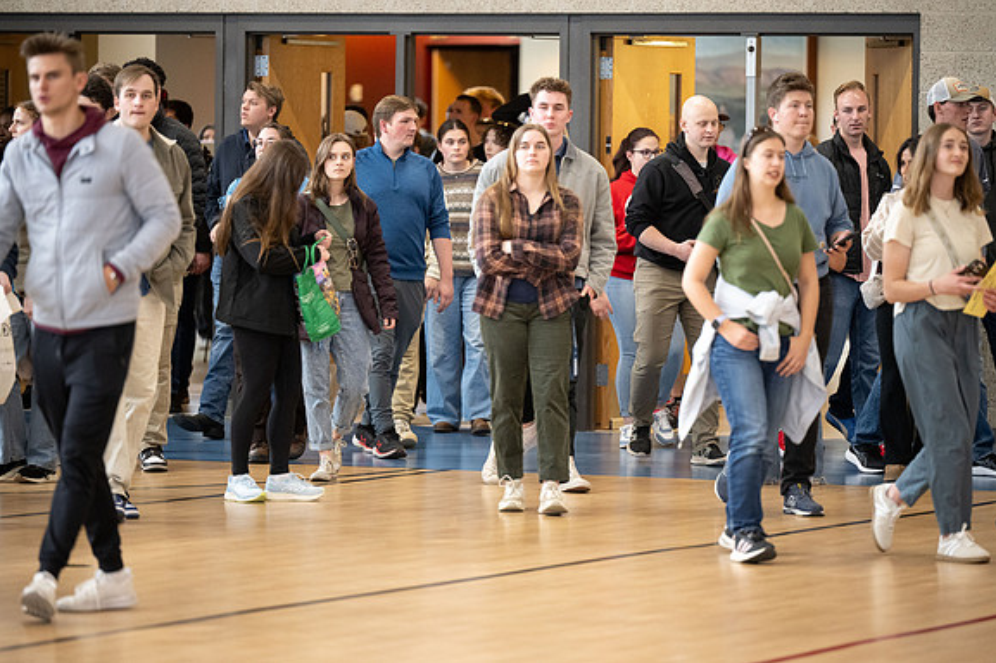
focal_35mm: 207
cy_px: 331
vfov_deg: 6.6
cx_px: 499
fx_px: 5724
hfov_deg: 9.9
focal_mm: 200
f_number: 2.8
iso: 2500
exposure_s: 1/400
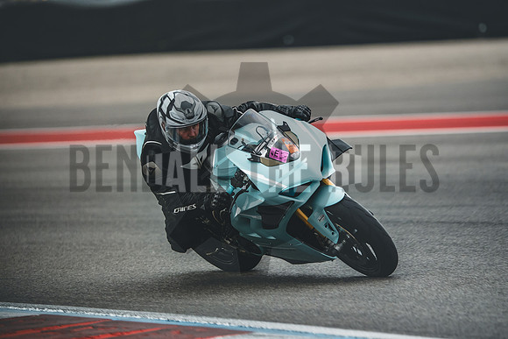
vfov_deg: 4.6
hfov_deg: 6.9
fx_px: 4234
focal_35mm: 300
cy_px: 170
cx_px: 254
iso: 1000
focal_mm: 200
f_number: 2
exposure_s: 1/3200
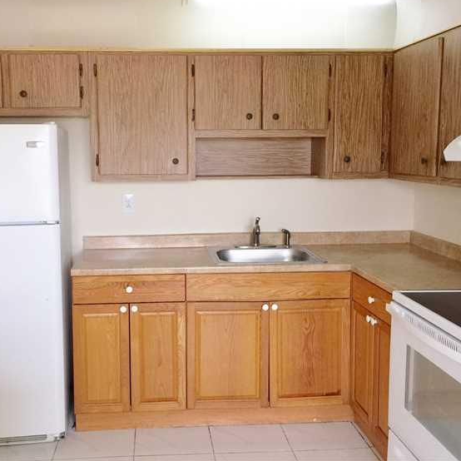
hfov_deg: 44.8
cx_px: 195
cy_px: 212
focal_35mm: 37
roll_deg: +0.4
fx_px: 557
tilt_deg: -6.0
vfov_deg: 44.9
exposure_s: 1/40
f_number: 2.2
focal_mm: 4.15
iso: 40
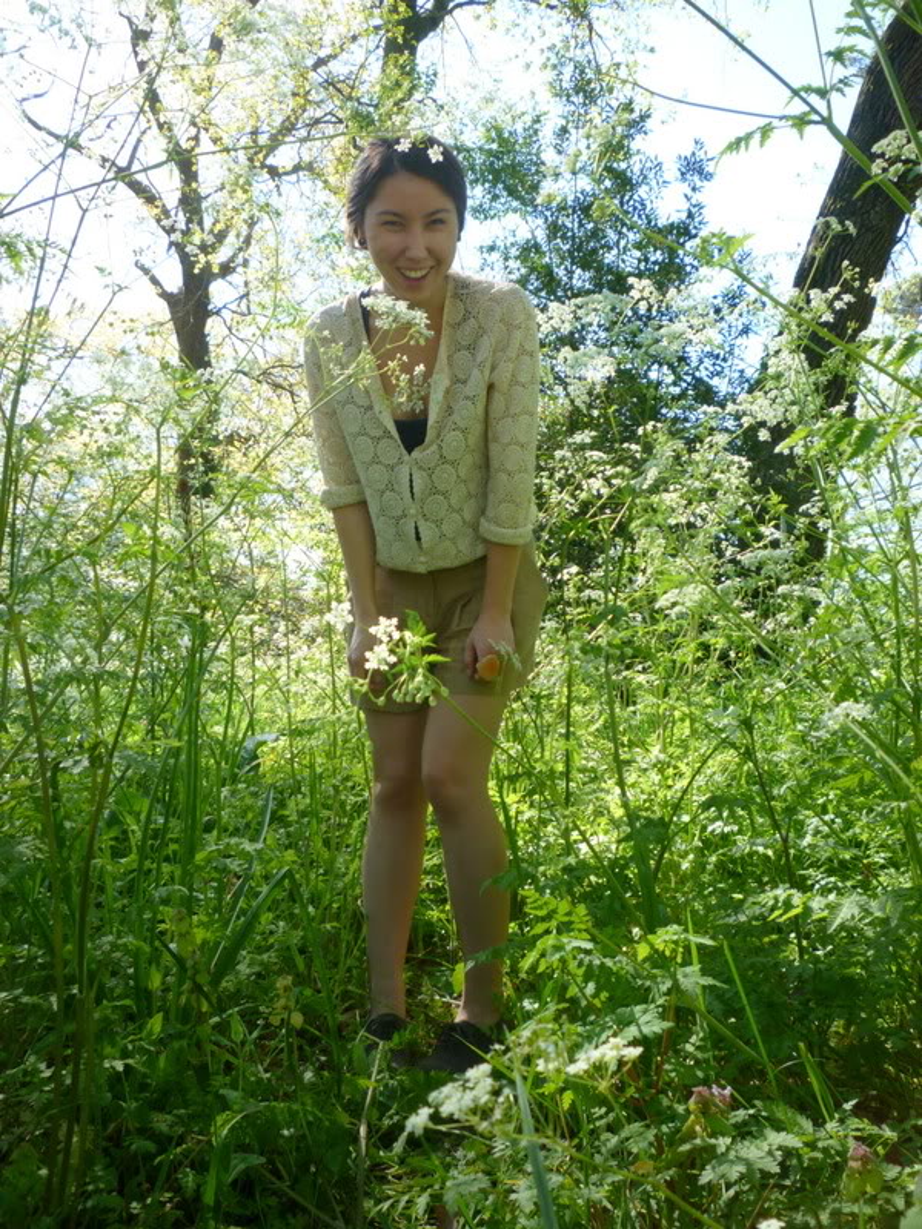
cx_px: 461
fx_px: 1030
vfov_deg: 61.7
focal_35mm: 29
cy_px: 614
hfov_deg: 48.2
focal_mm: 5.2
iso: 80
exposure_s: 1/125
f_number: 3.3
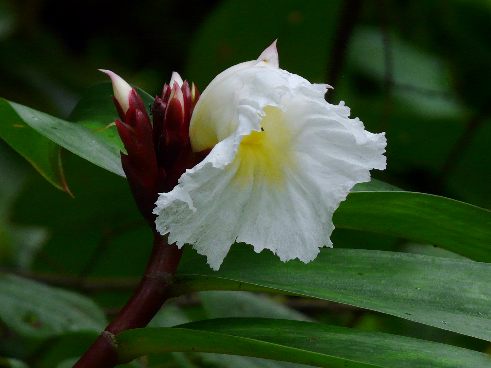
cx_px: 246
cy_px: 184
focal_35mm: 469
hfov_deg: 4.2
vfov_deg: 3.2
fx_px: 6652
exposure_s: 1/250
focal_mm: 48.2
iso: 100
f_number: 4
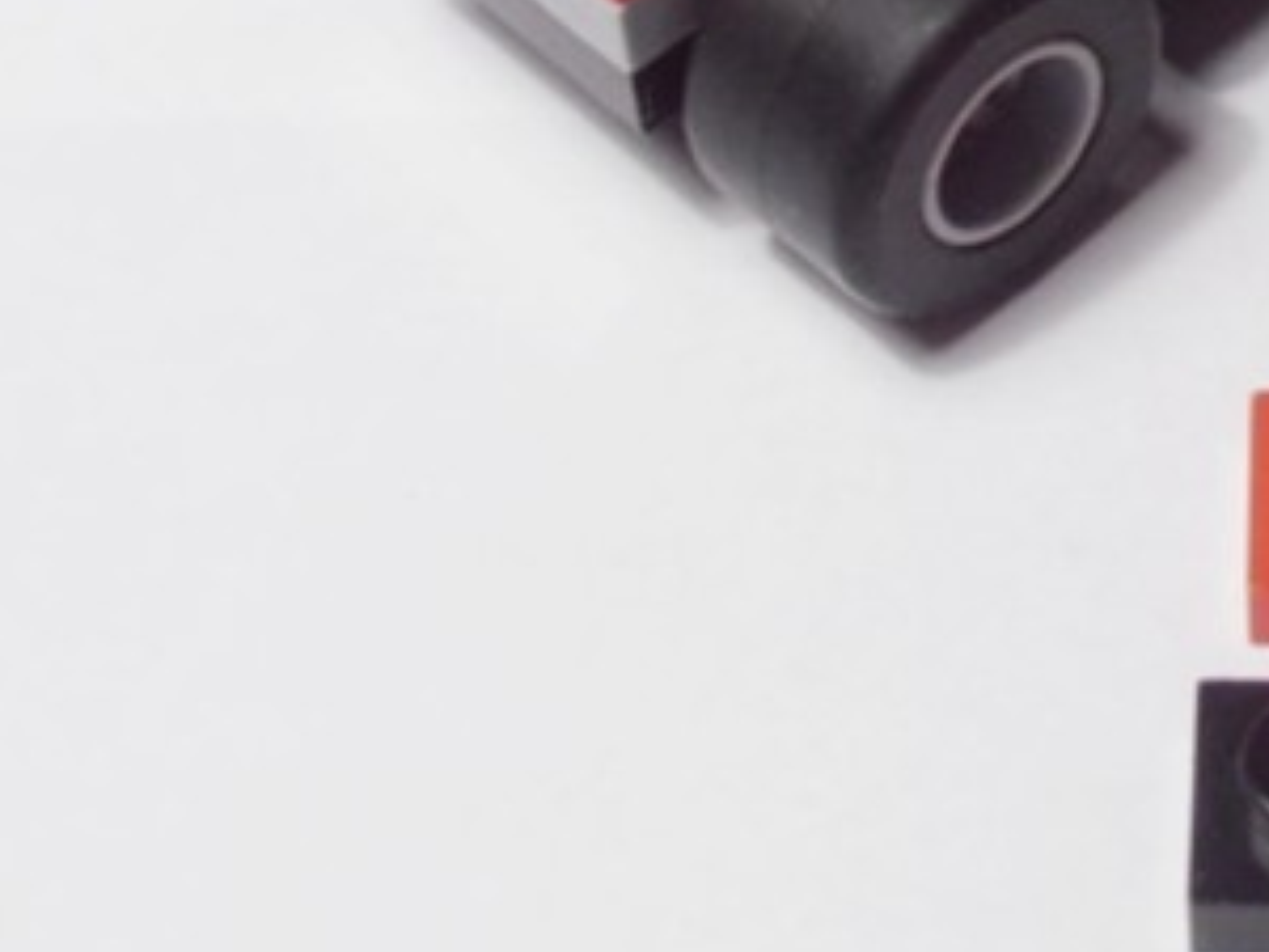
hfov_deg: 17.1
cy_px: -104
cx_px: 1459
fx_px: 4069
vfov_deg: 13.1
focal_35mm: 111
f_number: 3.9
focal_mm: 6.61
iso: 100
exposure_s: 1/50
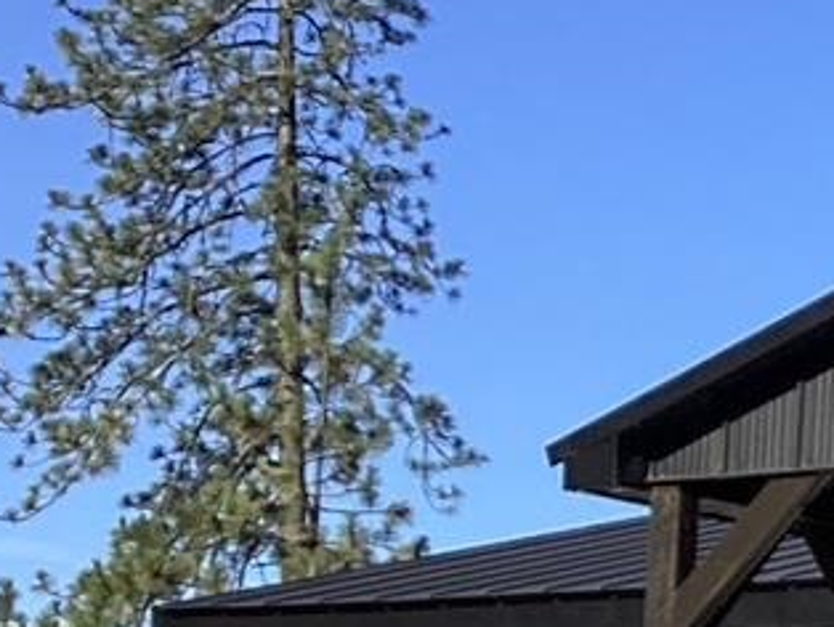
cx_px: 1918
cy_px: 478
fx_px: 3882
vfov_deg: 9.2
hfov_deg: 10.7
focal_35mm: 161
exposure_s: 1/959
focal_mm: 3.3
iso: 25
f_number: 2.4
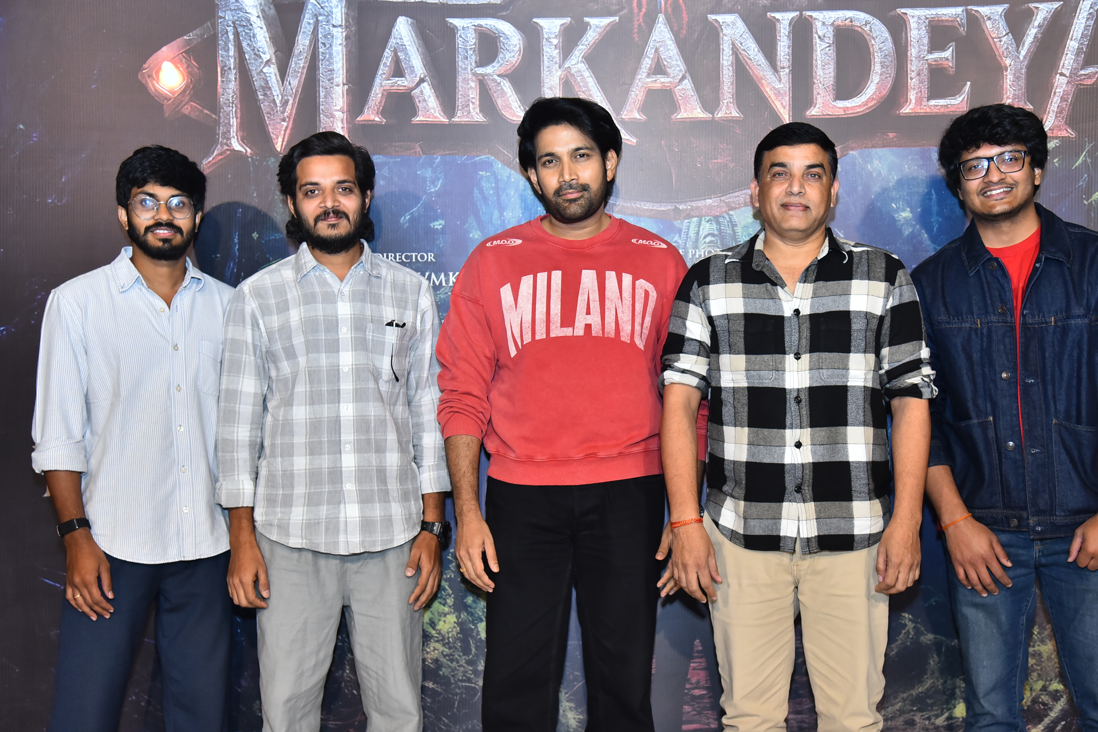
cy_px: 381
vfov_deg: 27.0
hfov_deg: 39.6
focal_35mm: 50
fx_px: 1525
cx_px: 590
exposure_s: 1/125
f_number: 4
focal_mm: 46
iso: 1600
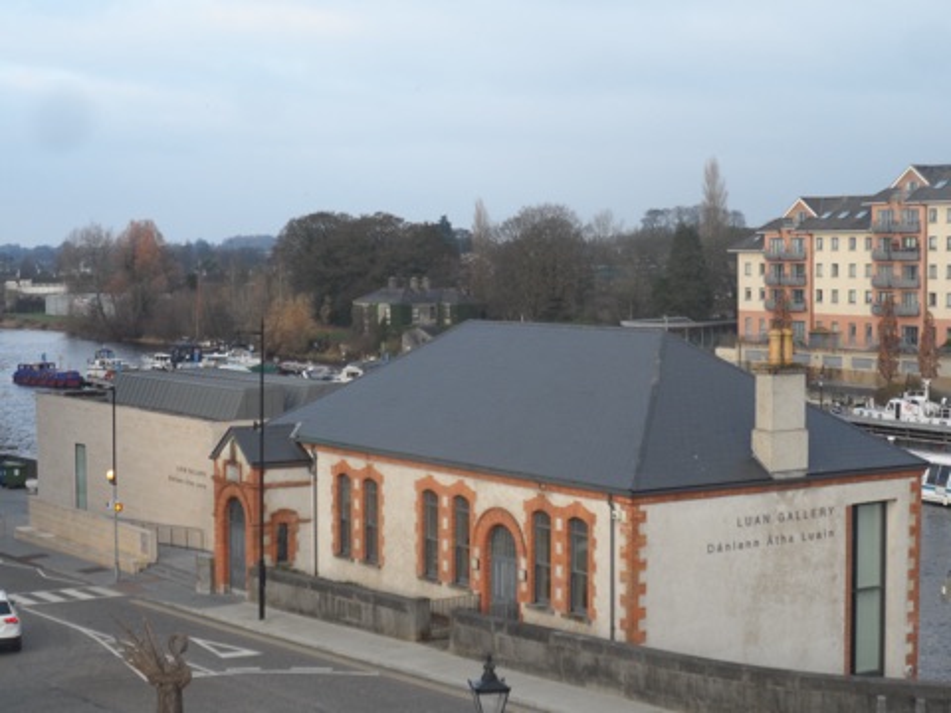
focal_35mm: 73
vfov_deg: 20.2
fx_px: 2006
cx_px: 476
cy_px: 356
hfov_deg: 26.7
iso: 80
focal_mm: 11.9
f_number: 4.3
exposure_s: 1/90
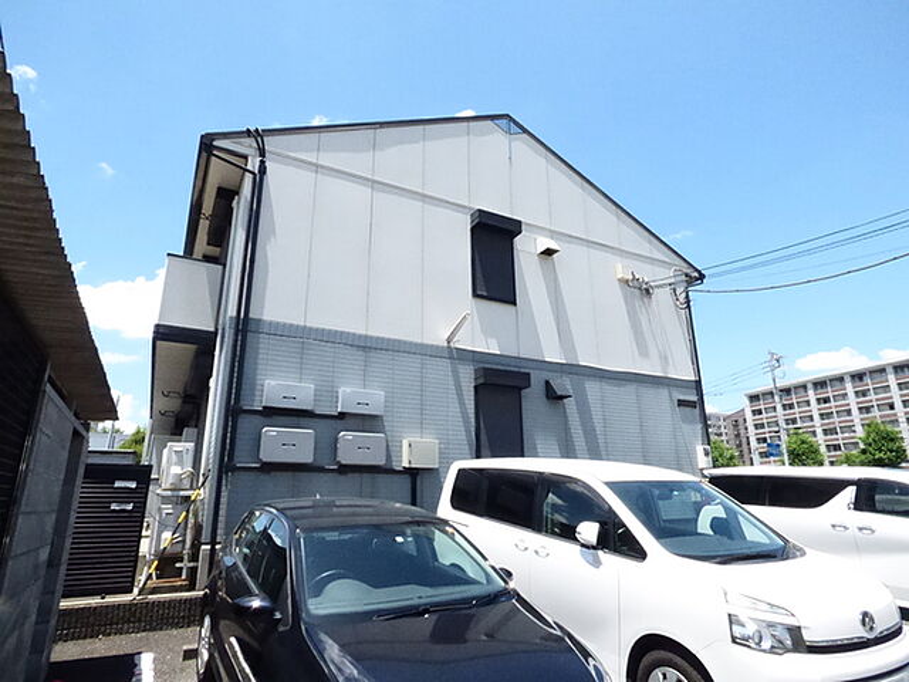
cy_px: 341
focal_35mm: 20
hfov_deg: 81.7
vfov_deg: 66.0
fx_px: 525
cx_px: 454
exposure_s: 1/2000
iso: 1600
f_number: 8
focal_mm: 3.58
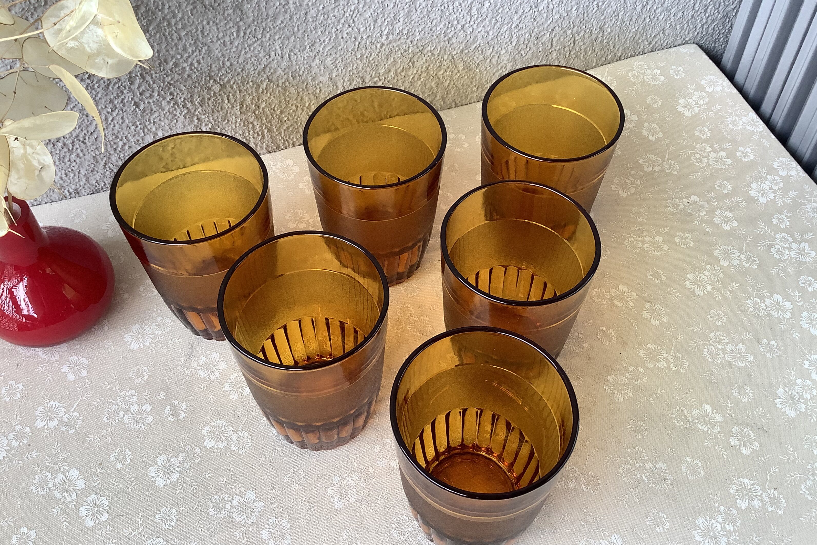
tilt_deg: -51.0
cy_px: 256
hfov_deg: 57.2
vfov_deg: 40.0
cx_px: 414
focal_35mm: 33
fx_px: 749
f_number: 2.4
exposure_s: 1/60
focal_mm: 3.3
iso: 64
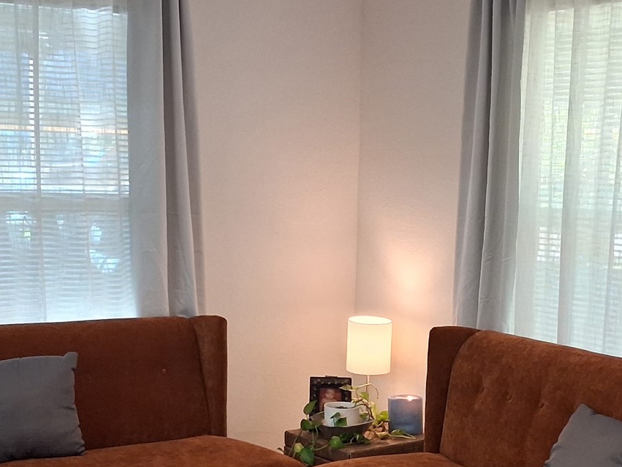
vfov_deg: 22.5
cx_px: 357
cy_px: 304
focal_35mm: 65
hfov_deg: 29.8
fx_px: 1168
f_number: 1.8
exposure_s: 1/60
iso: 320
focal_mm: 4
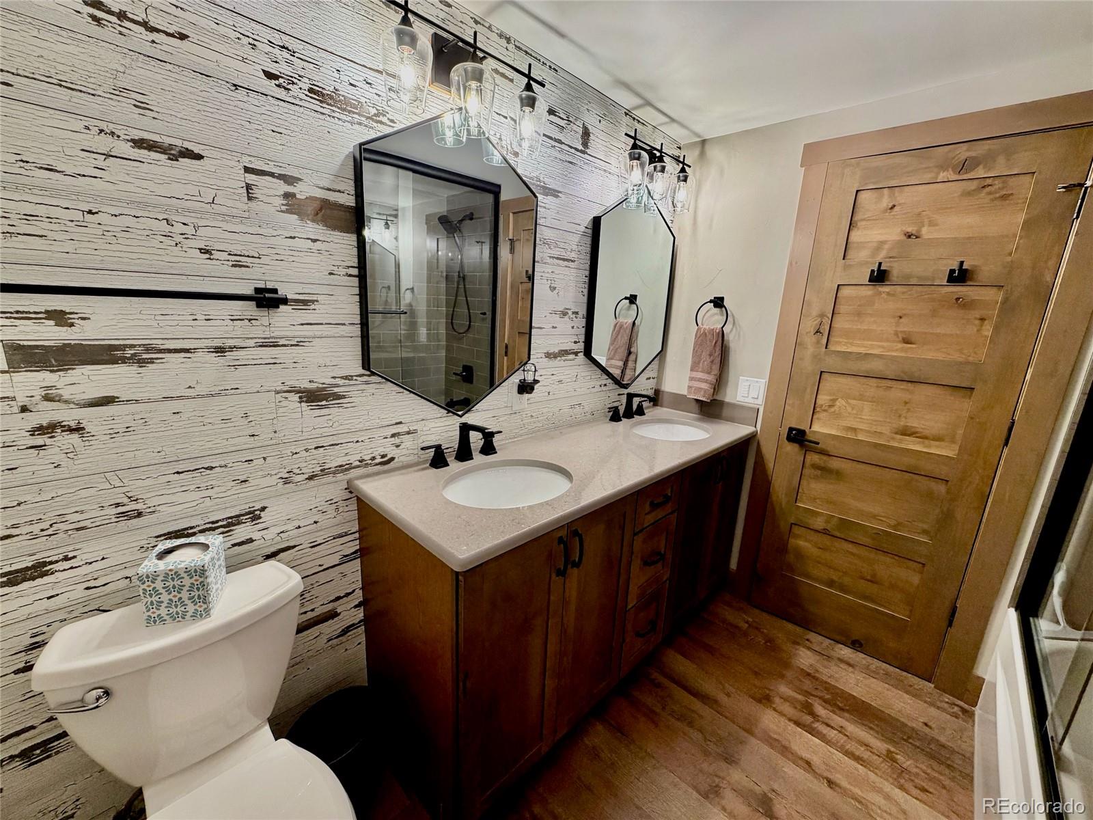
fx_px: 442
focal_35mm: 14
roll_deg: -2.6
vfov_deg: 85.7
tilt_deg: -13.5
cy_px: 410
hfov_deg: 102.1
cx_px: 546
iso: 320
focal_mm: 2.22
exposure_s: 1/120
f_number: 2.2
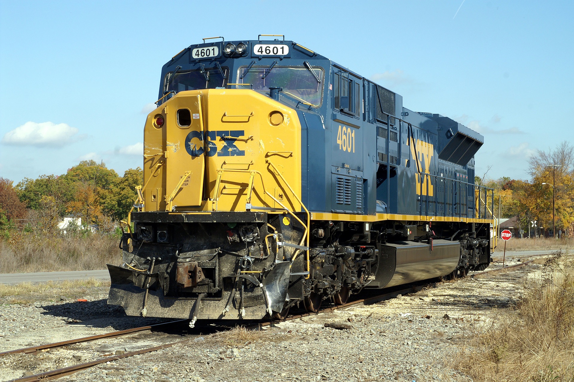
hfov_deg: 27.0
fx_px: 1195
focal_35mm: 75
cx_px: 287
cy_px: 191
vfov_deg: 18.2
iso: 200
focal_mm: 50
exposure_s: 1/125
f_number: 16
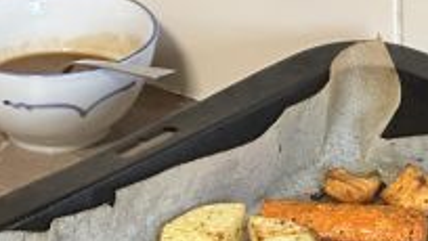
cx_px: 256
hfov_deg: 8.7
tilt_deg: -31.0
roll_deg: +1.9
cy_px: 386
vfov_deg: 4.9
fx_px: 2805
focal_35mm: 247
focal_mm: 9
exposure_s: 1/50
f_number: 2.8
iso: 640
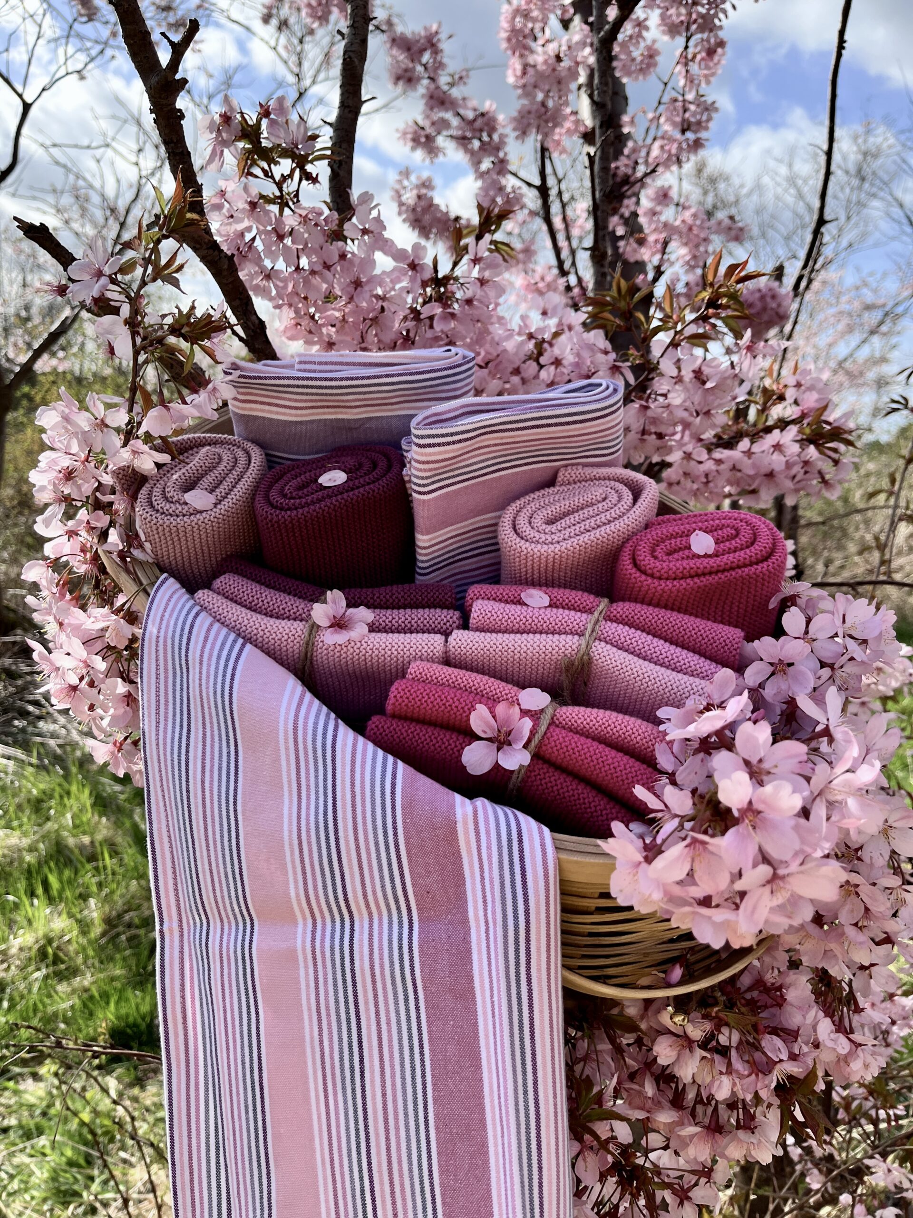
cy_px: 609
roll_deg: -5.7
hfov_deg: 53.1
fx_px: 914
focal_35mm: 26
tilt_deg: -11.6
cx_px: 456
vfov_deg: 67.3
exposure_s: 1/1672
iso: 50
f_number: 1.6
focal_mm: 5.1
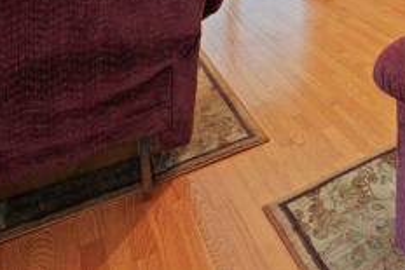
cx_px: 414
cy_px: -162
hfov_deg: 40.1
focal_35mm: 42
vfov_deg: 23.5
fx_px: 473
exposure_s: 1/1.25
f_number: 8
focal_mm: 13
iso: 400
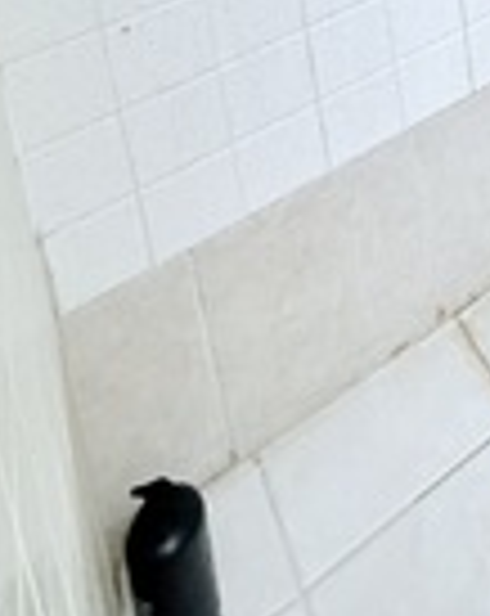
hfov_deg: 27.9
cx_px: 571
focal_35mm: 48
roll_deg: +5.4
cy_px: -373
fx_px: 873
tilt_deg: -10.5
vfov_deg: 25.4
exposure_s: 1/94
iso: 320
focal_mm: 2.22
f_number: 2.2
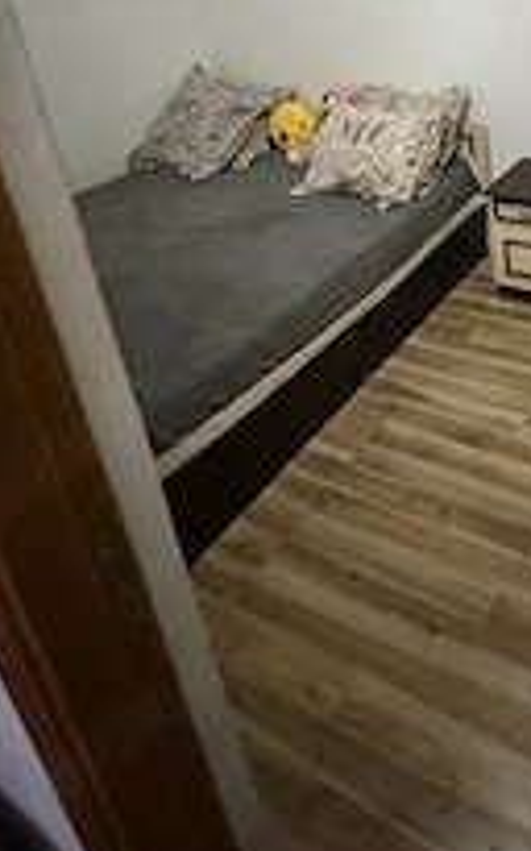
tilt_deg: -19.2
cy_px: 149
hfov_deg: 38.9
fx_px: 672
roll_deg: +4.9
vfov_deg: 58.7
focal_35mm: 29
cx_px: 514
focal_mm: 2.22
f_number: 2.2
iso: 1250
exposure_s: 1/33
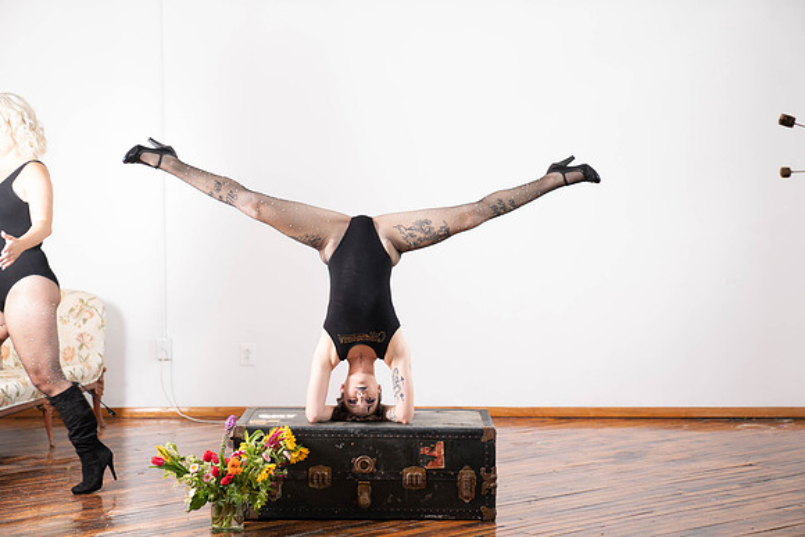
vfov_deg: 19.5
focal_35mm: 70
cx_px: 402
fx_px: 1566
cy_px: 268
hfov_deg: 28.8
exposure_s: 1/160
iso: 320
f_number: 2.8
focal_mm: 70
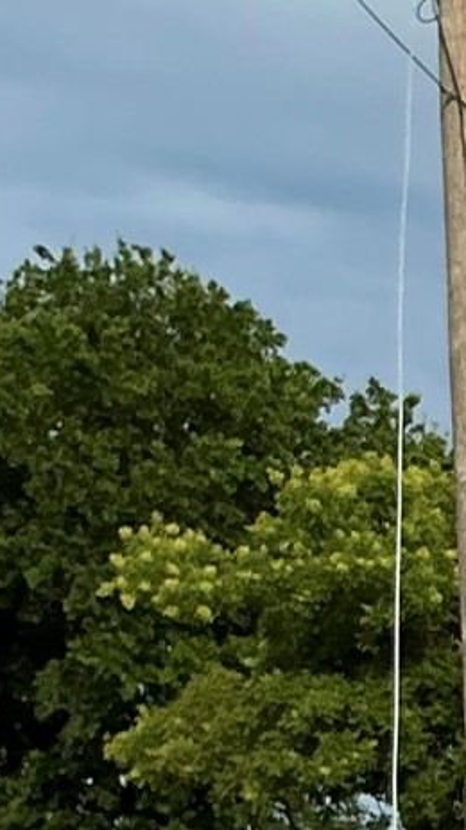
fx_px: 2969
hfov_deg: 7.6
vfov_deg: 15.3
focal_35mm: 135
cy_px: 1018
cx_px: 1527
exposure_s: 1/1377
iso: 25
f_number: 1.8
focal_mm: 3
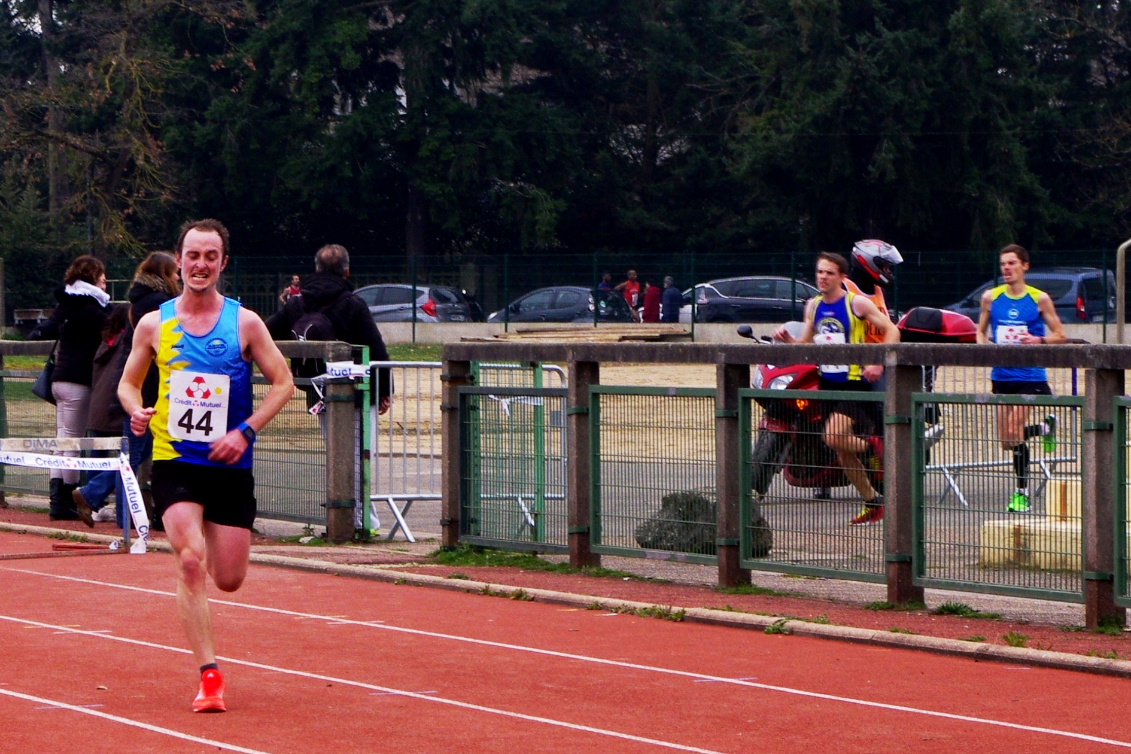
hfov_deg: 24.8
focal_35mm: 82
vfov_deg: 16.7
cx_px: 566
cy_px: 377
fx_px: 2576
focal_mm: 55
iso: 400
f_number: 11
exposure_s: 1/200
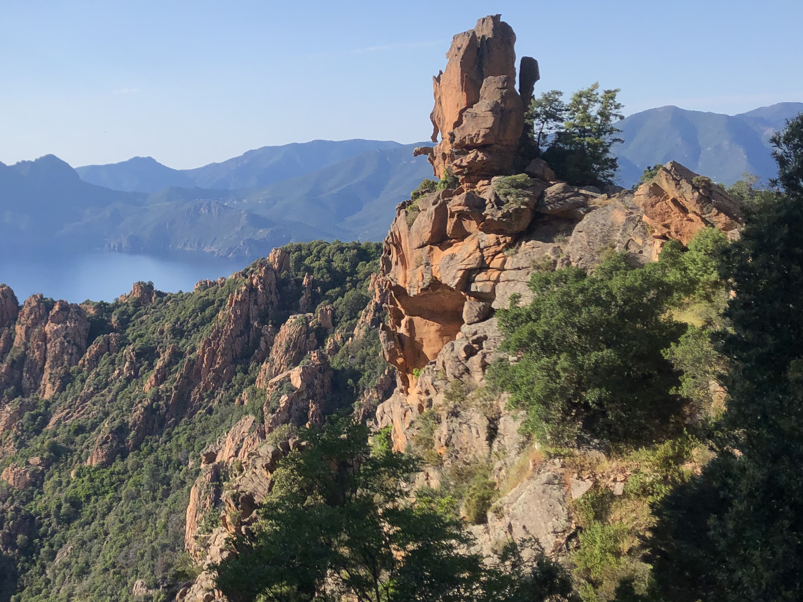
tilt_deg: -3.9
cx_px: 166
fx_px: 1160
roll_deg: +2.2
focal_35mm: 50
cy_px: 247
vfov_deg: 29.1
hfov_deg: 36.9
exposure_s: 1/2857
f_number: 1.8
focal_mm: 4
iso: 20
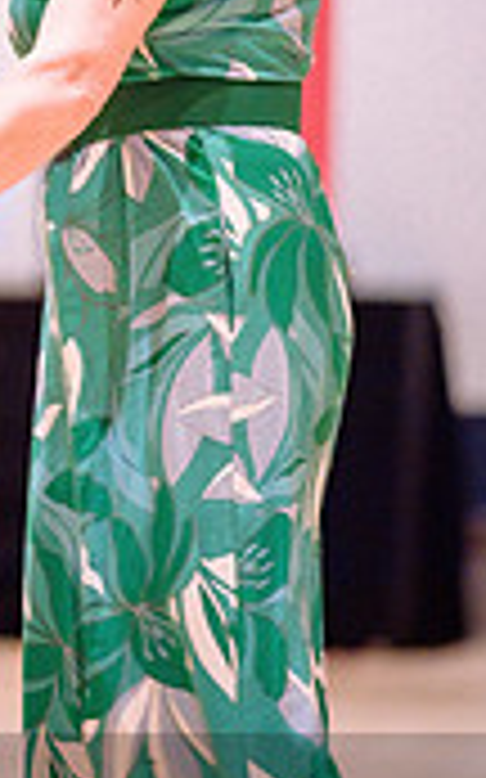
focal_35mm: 427
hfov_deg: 3.0
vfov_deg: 4.9
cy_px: 112
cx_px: -681
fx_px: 9057
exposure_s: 1/125
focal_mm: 105
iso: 1600
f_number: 1.4
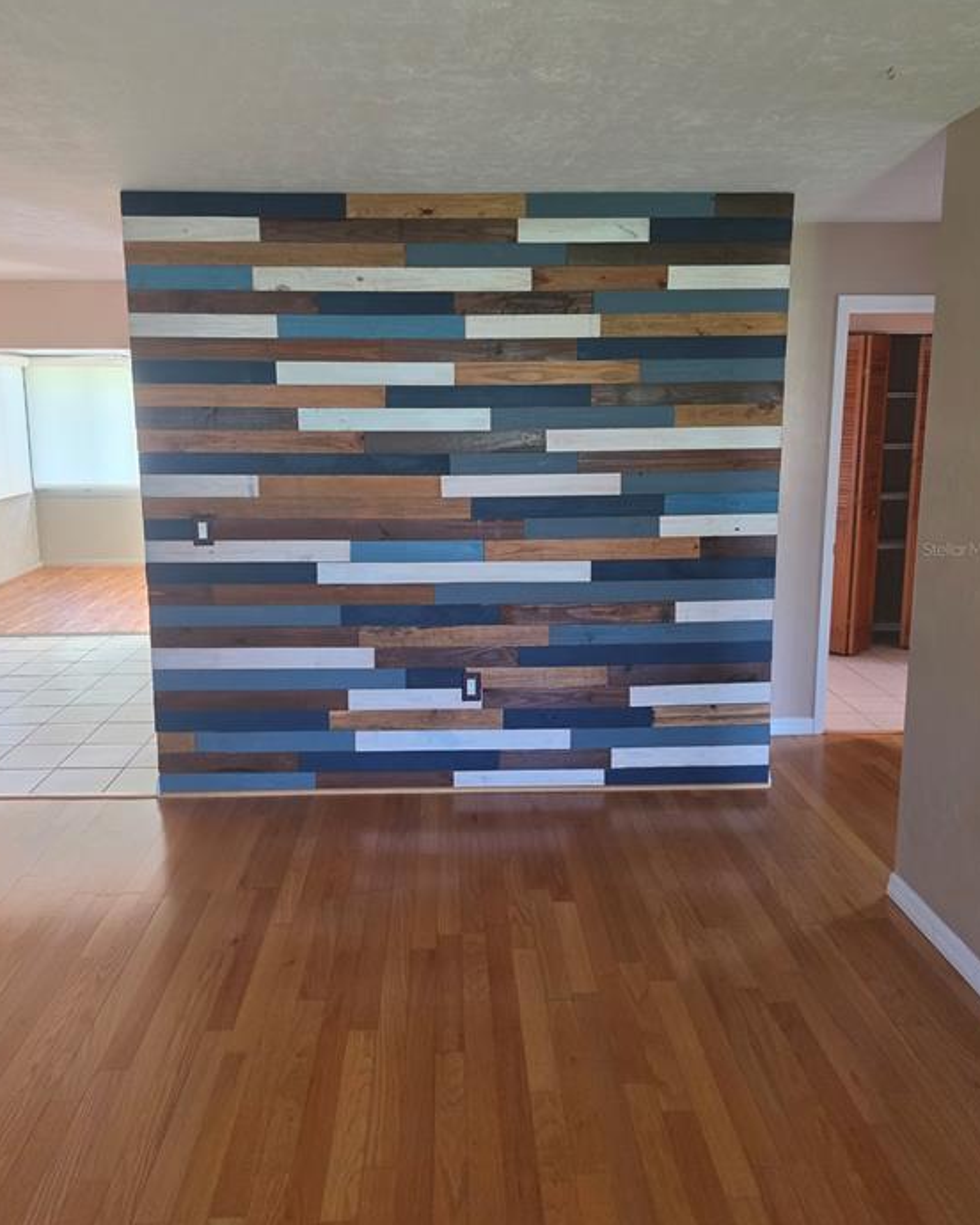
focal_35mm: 25
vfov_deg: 67.9
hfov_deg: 56.8
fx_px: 906
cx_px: 492
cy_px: 549
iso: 320
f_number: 1.4
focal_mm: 6.5
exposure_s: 1/120
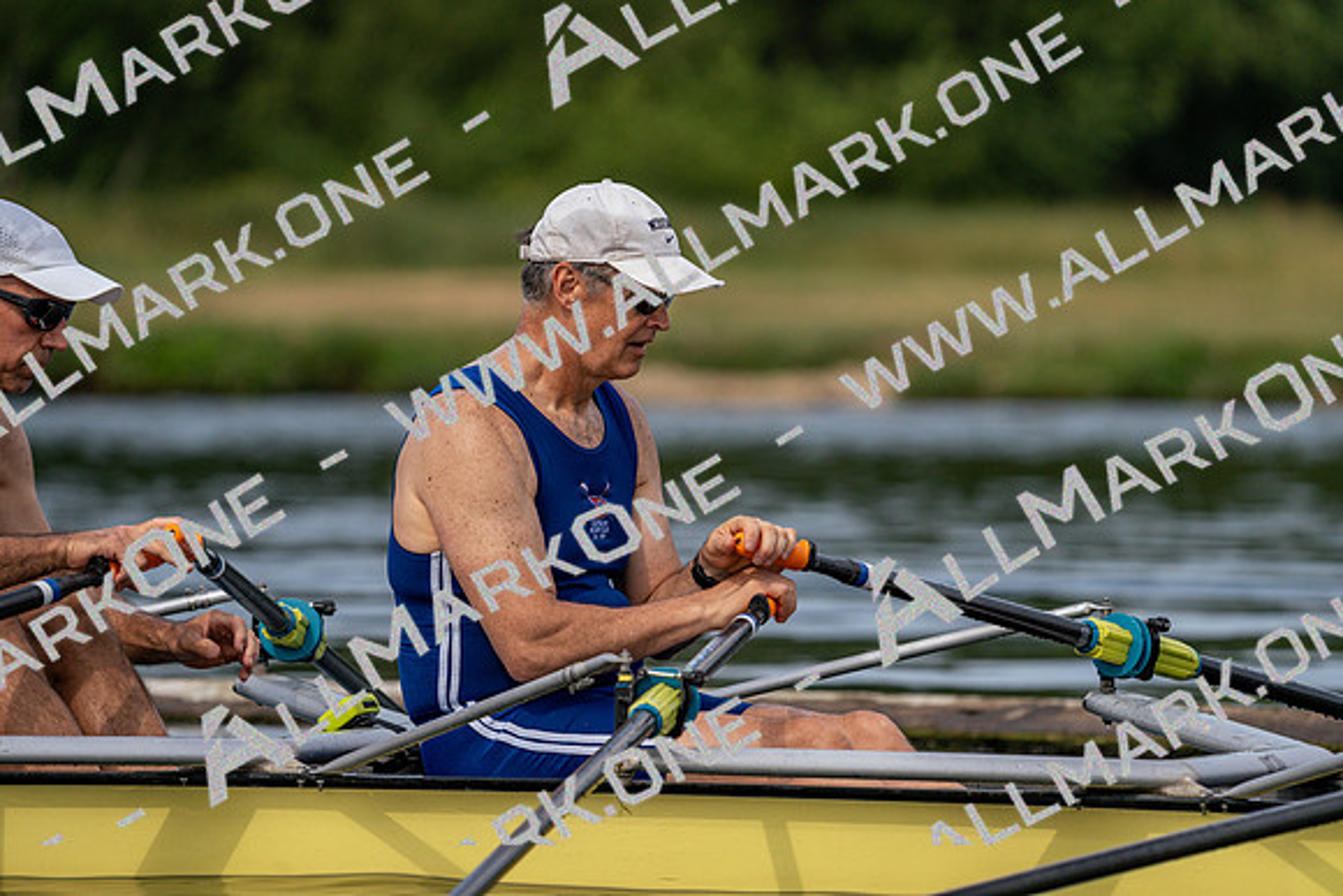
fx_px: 14925
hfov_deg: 5.2
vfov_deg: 3.4
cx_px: 672
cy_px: 448
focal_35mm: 400
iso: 320
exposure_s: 1/1600
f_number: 6.3
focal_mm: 400
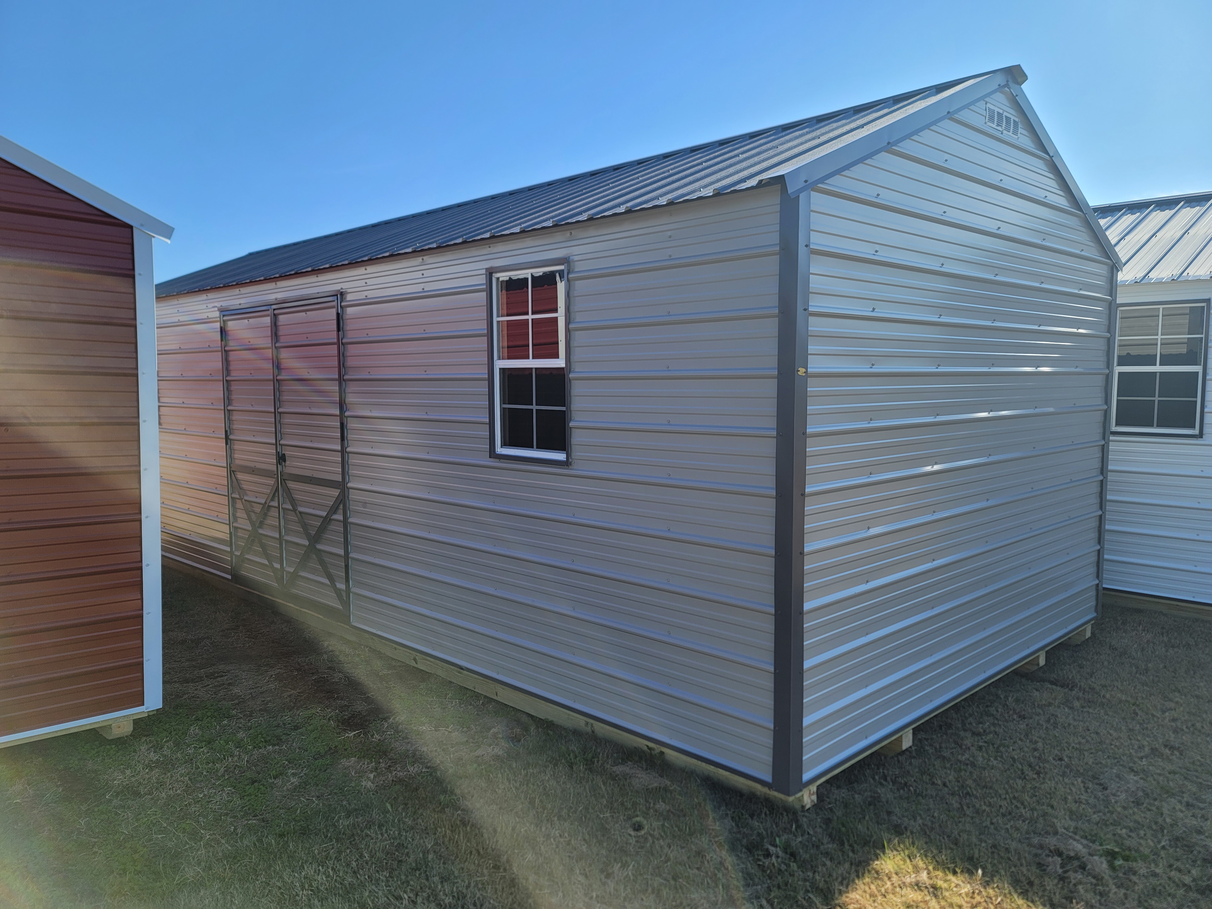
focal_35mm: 25
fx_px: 875
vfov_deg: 54.9
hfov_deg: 69.4
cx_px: 606
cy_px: 454
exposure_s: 1/820
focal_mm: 7
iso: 20
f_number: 1.8
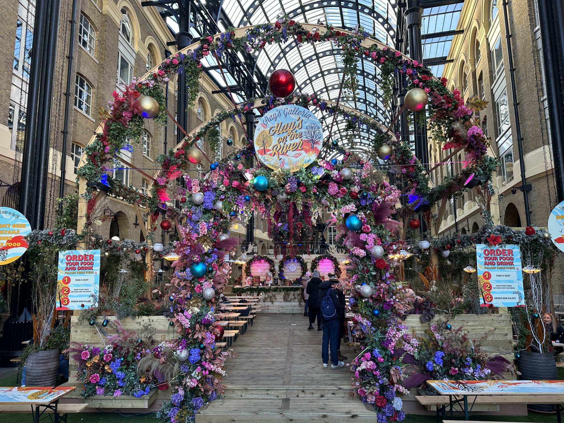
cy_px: 212
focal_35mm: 24
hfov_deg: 71.6
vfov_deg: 56.8
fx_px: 391
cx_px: 282
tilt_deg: +6.7
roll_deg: +0.3
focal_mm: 6.86
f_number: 1.78
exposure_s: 1/150
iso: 80
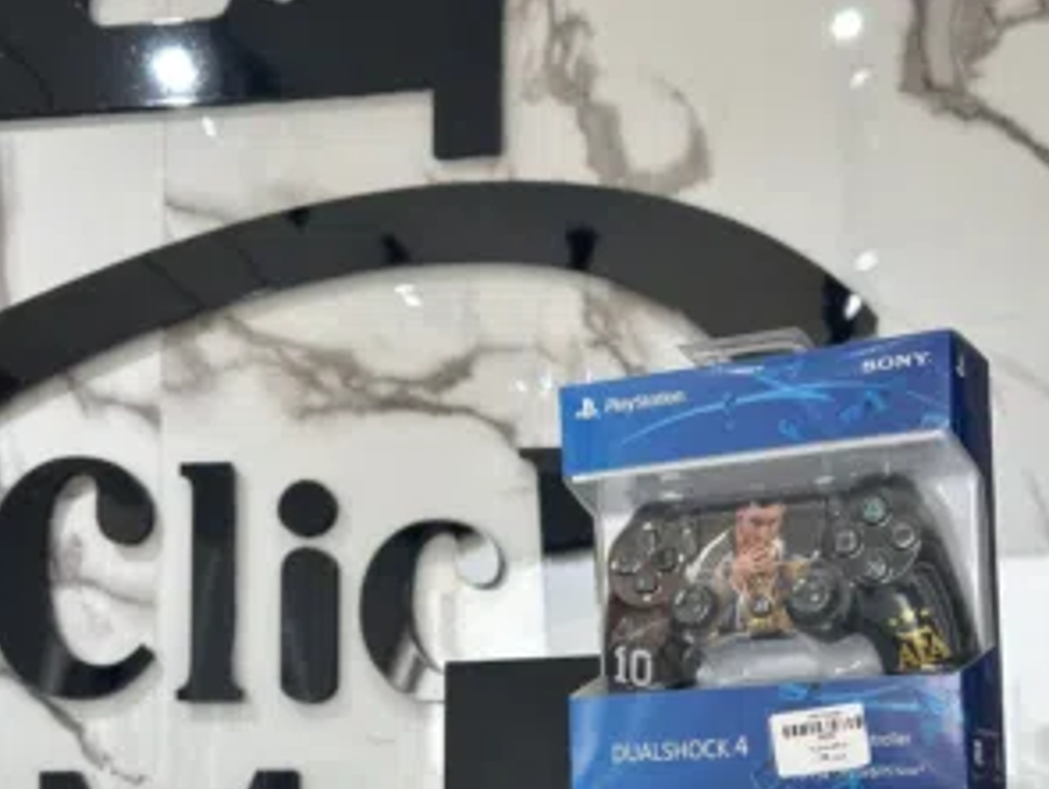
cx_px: 530
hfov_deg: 29.8
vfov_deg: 22.1
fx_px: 1972
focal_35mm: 65
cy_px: 704
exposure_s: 1/373
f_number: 1.78
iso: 64
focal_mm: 6.86
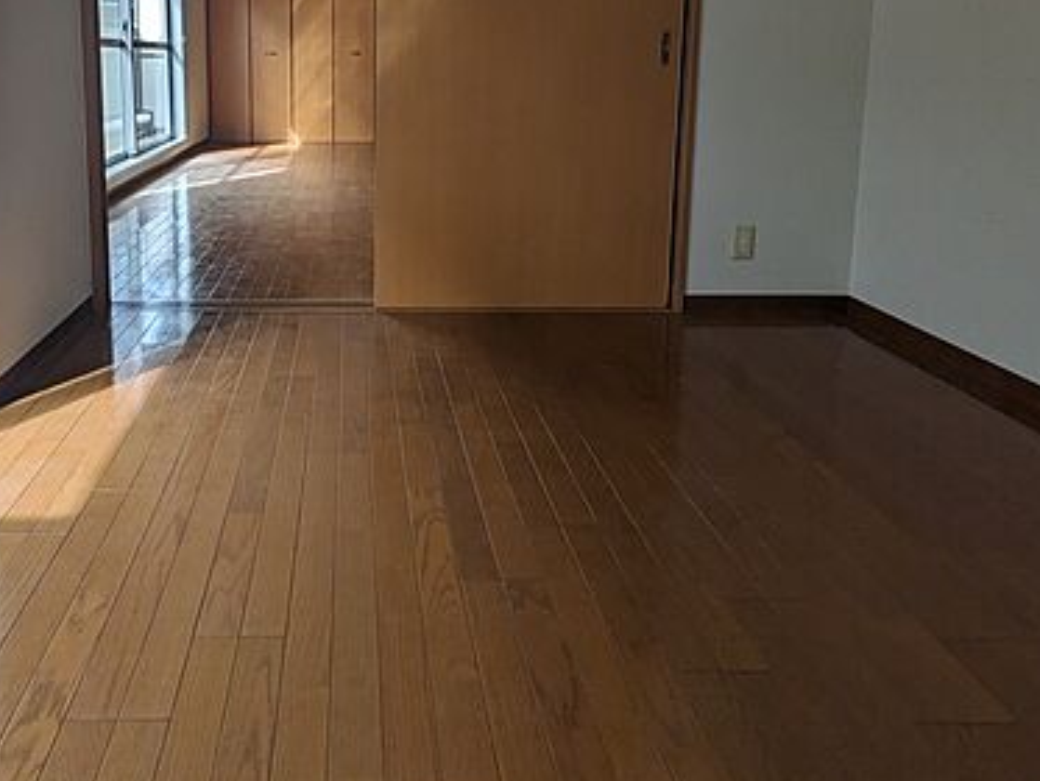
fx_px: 721
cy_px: 145
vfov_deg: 52.8
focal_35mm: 24
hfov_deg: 69.7
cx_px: 355
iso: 49
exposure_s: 1/183
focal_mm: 1.83
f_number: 2.2
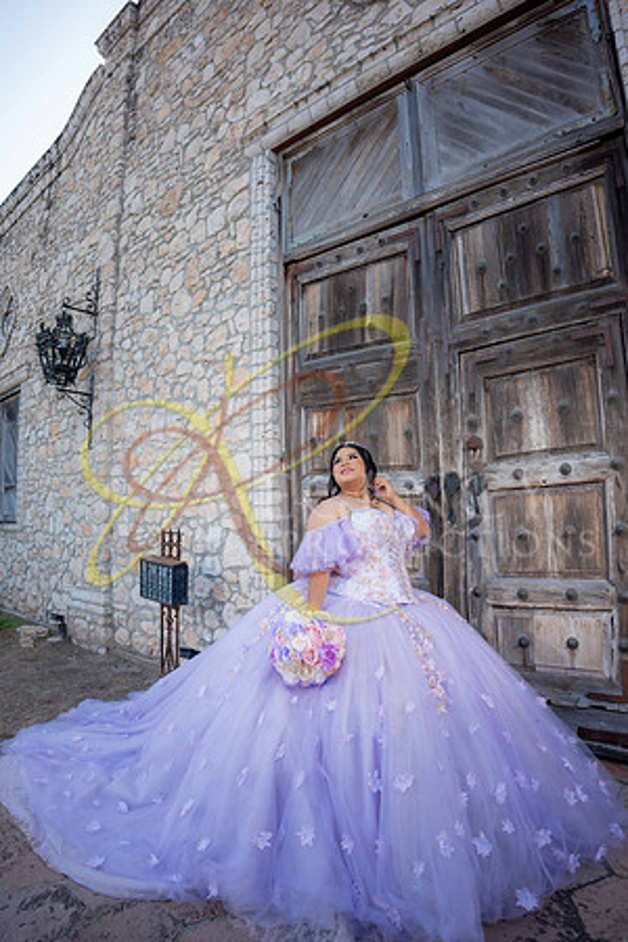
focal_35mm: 20
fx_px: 523
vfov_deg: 84.0
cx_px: 314
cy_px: 471
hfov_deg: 61.9
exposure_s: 1/500
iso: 125
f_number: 2.8
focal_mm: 20
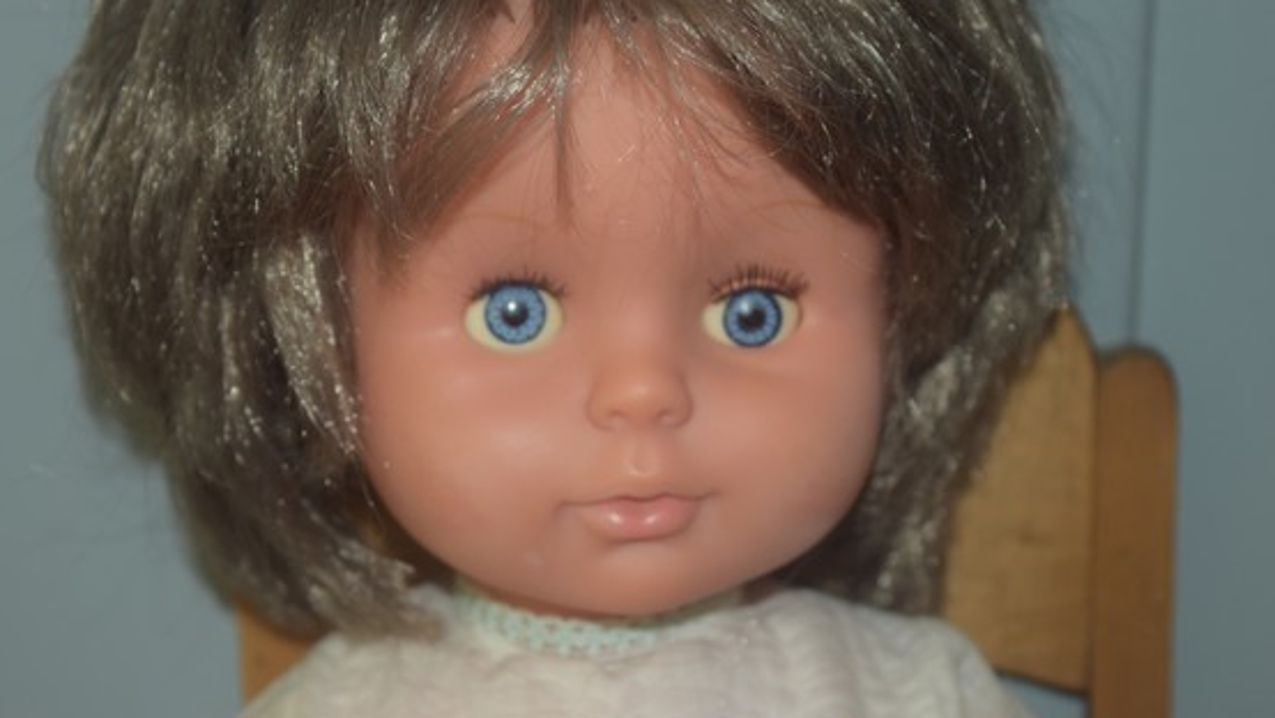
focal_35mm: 94
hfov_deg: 22.8
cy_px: 290
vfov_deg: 12.9
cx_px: 628
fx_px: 3164
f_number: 5.6
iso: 720
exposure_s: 1/60
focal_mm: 55
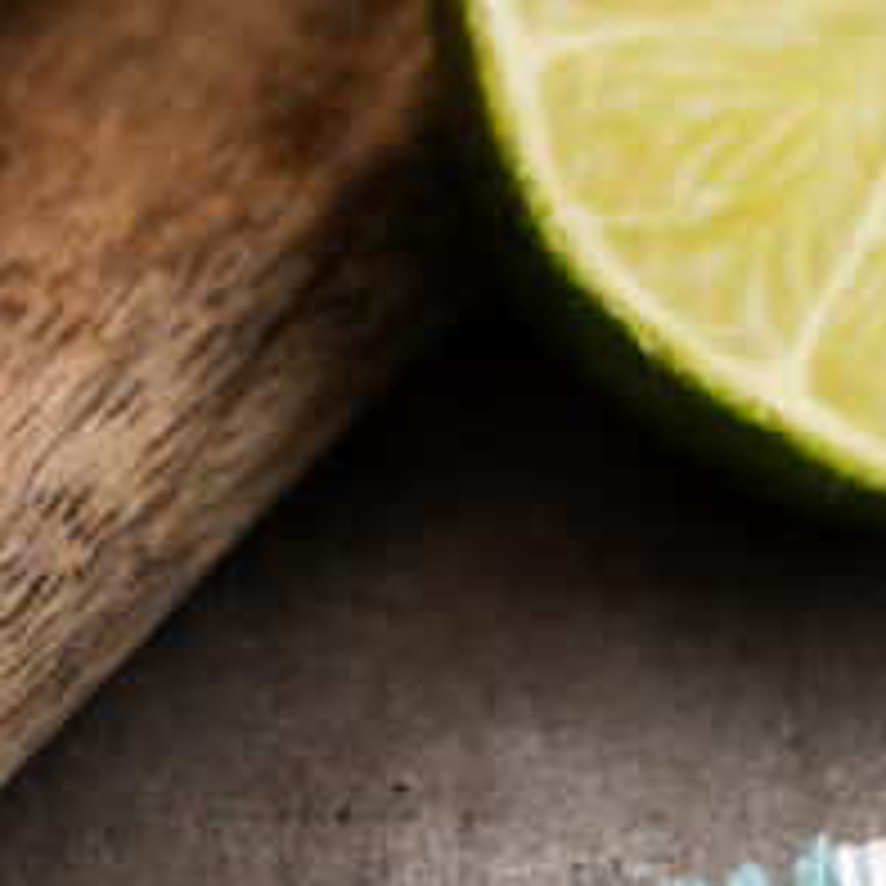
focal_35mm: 398
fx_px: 11525
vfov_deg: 4.3
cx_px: -488
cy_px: -1115
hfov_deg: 4.4
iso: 100
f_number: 4.5
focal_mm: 60
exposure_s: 1/200
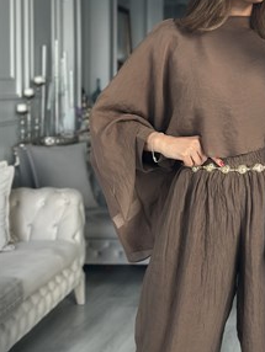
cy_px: 143
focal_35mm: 85
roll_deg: +0.4
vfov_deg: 23.0
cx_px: 229
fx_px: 866
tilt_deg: -18.9
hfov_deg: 17.2
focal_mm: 6.86
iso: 160
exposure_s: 1/60
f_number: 1.78
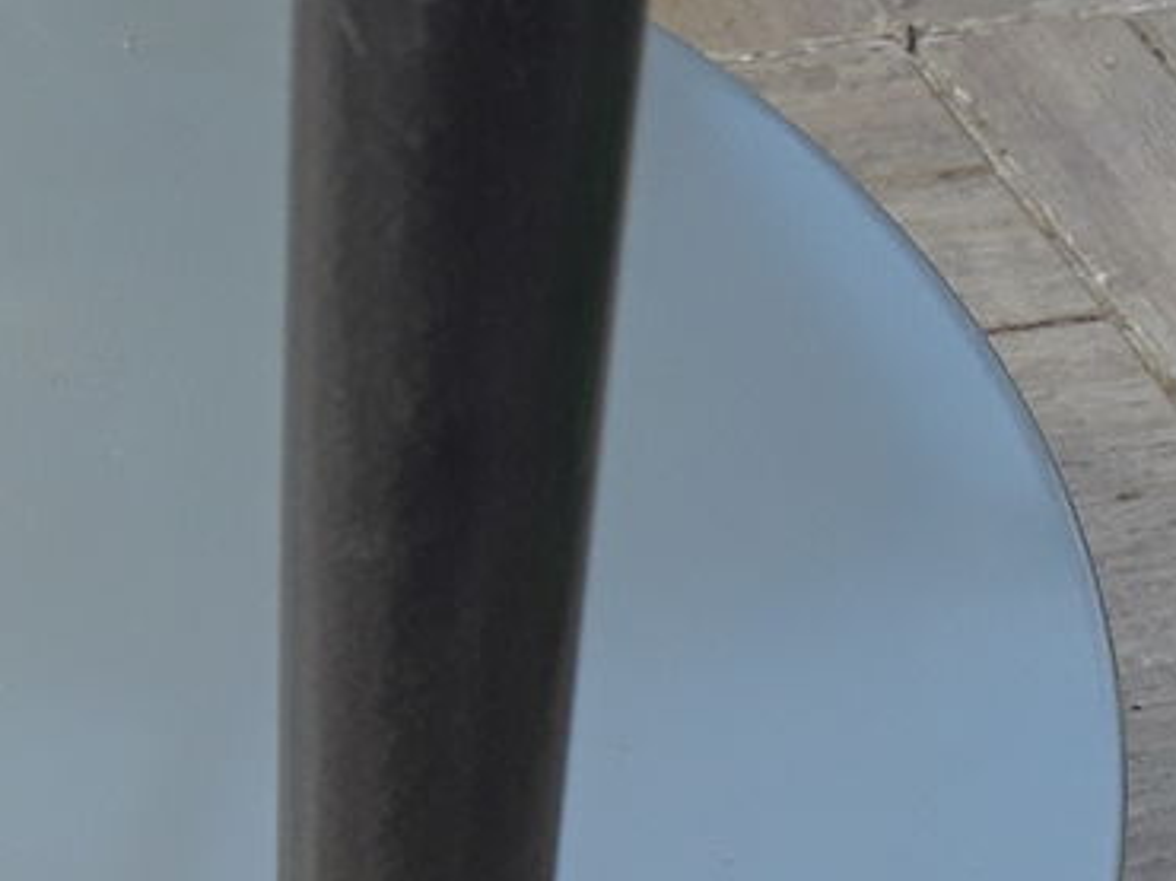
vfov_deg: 19.8
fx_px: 2478
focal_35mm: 73
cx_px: -168
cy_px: 757
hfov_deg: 24.6
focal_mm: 2.91
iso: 40
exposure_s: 1/246
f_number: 1.9
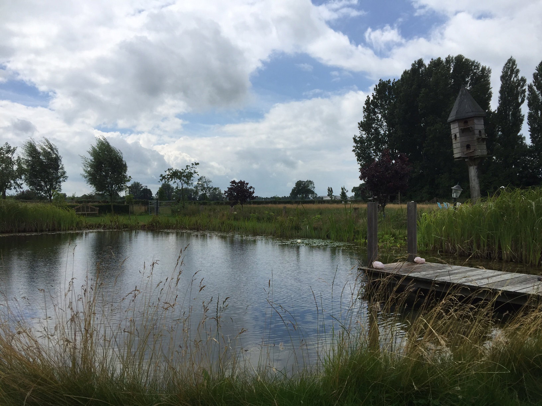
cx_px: 271
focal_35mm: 29
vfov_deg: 48.2
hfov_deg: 61.7
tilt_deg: +0.4
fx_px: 454
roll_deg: +0.4
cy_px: 203
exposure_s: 1/3597
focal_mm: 4.15
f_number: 2.2
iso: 32
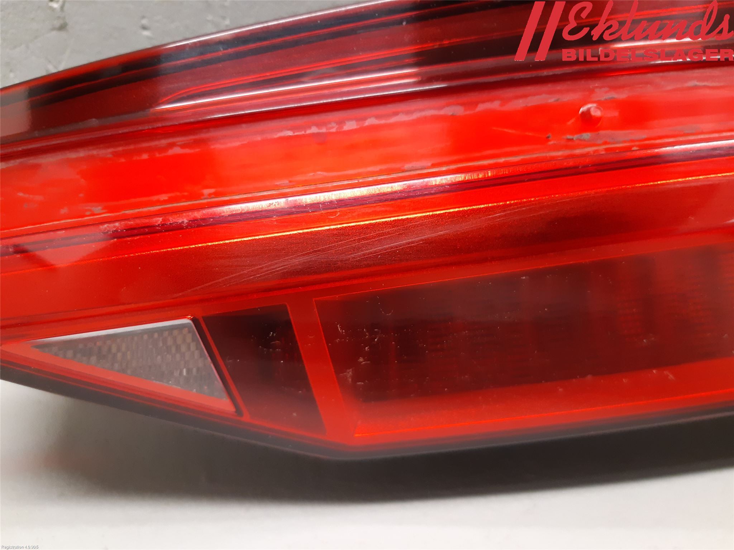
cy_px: 275
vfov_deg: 53.1
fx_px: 551
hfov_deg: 67.3
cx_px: 367
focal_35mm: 26
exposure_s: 1/33
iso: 200
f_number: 1.7
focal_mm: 3.93
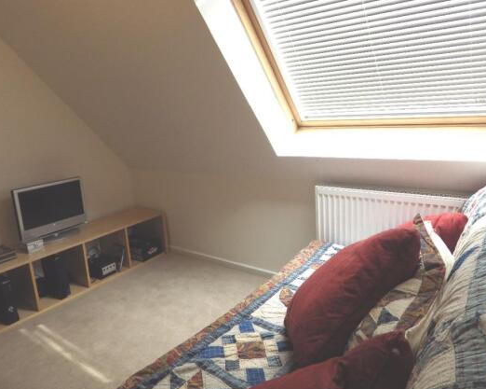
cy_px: 189
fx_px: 345
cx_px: 244
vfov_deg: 58.7
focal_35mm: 24
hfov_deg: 70.3
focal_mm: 4
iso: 125
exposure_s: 1/45
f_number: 3.1
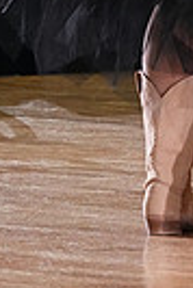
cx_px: 411
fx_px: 7010
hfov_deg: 1.6
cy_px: -271
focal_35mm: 874
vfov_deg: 2.3
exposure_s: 1/320
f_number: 5.6
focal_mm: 200
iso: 6400
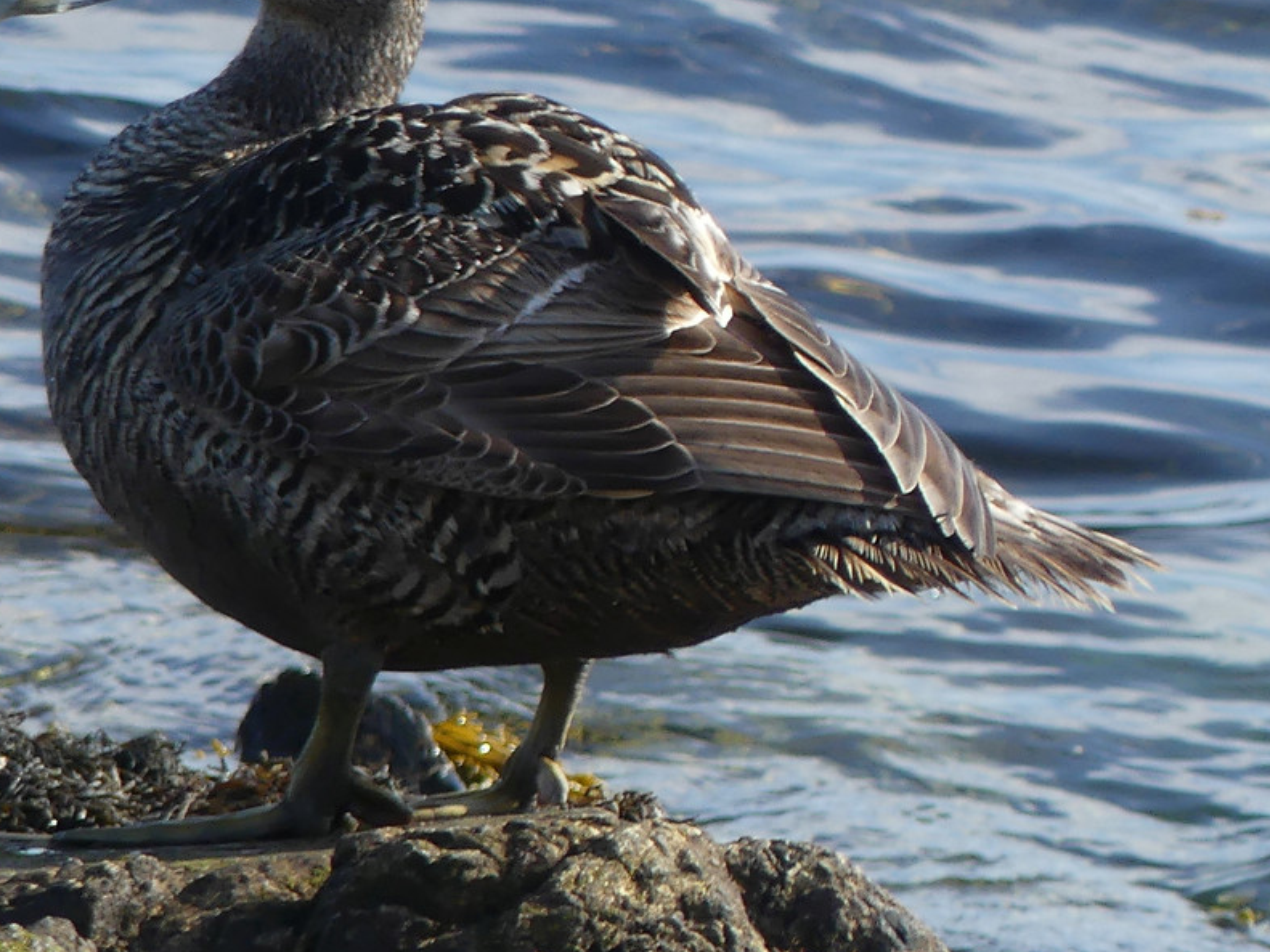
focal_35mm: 1618
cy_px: 328
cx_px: 434
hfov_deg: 1.2
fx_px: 59353
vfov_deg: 0.9
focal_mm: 108
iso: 100
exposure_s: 1/500
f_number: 4
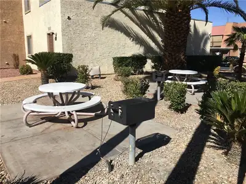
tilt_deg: -11.4
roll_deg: -1.0
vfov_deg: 48.2
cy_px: 92
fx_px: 206
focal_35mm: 29
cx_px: 123
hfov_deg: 61.7
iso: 25
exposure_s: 1/2653
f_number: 2.2
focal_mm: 4.15
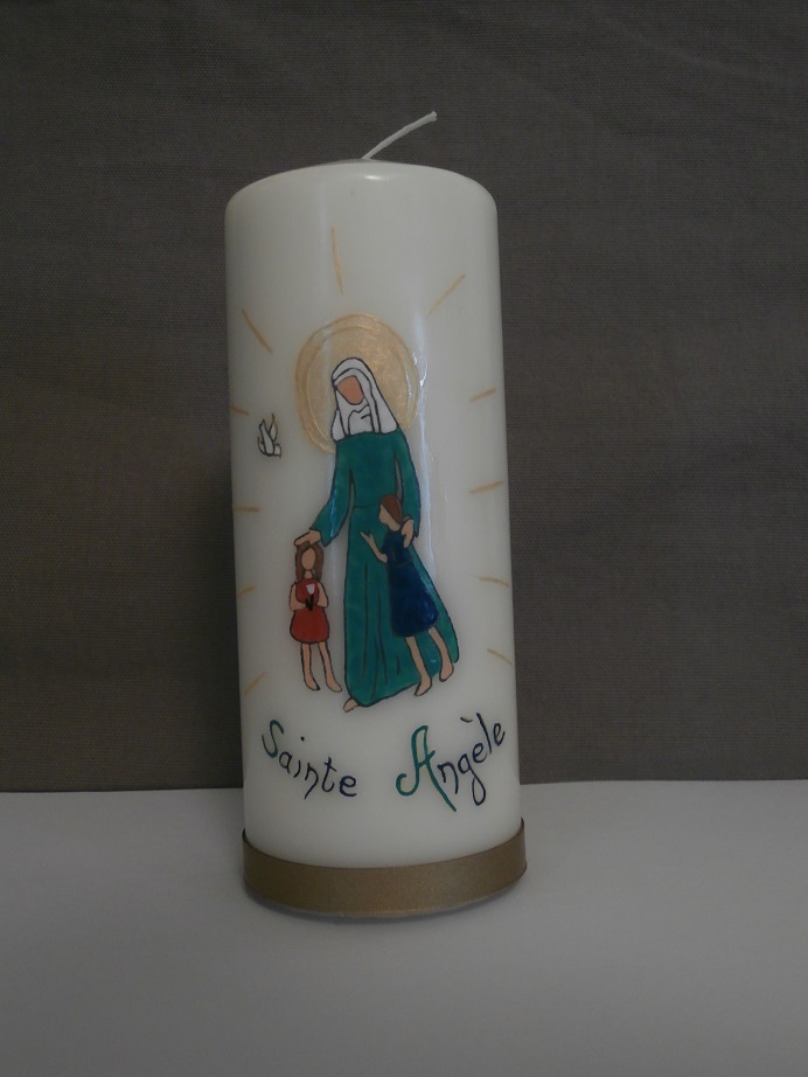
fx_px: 1182
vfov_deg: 49.0
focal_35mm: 38
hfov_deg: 37.7
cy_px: 538
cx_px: 404
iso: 200
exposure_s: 1/3
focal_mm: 6.67
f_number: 3.9
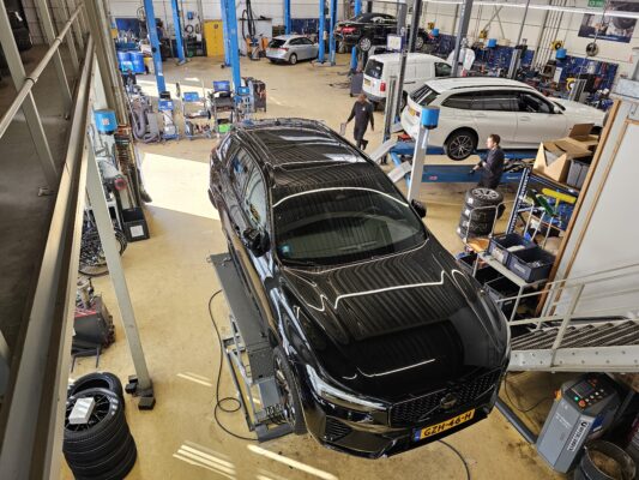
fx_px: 425
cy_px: 240
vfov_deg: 58.9
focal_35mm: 23
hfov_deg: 73.9
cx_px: 320
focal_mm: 6.3
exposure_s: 1/180
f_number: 1.7
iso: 125
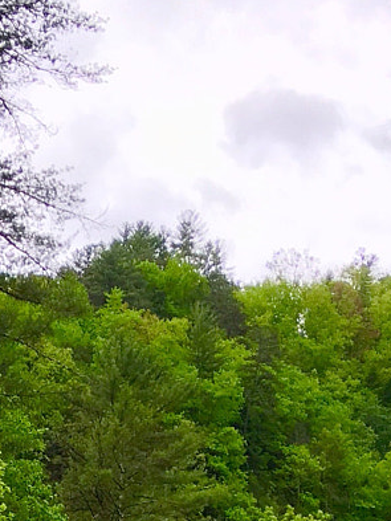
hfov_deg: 12.3
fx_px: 1776
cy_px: 984
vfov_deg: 14.4
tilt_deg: -0.6
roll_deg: +2.8
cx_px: -70
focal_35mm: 118
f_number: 2.2
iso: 25
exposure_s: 1/413
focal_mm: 4.15
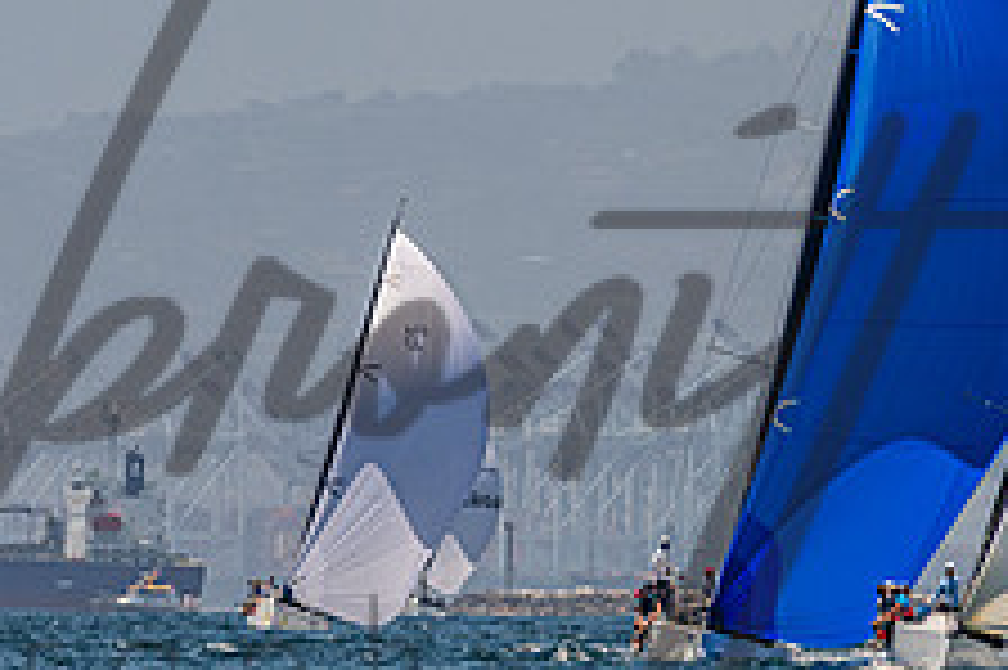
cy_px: 325
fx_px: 28706
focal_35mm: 1026
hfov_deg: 2.0
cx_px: 462
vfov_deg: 1.3
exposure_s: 1/2000
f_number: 8
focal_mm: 290
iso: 400
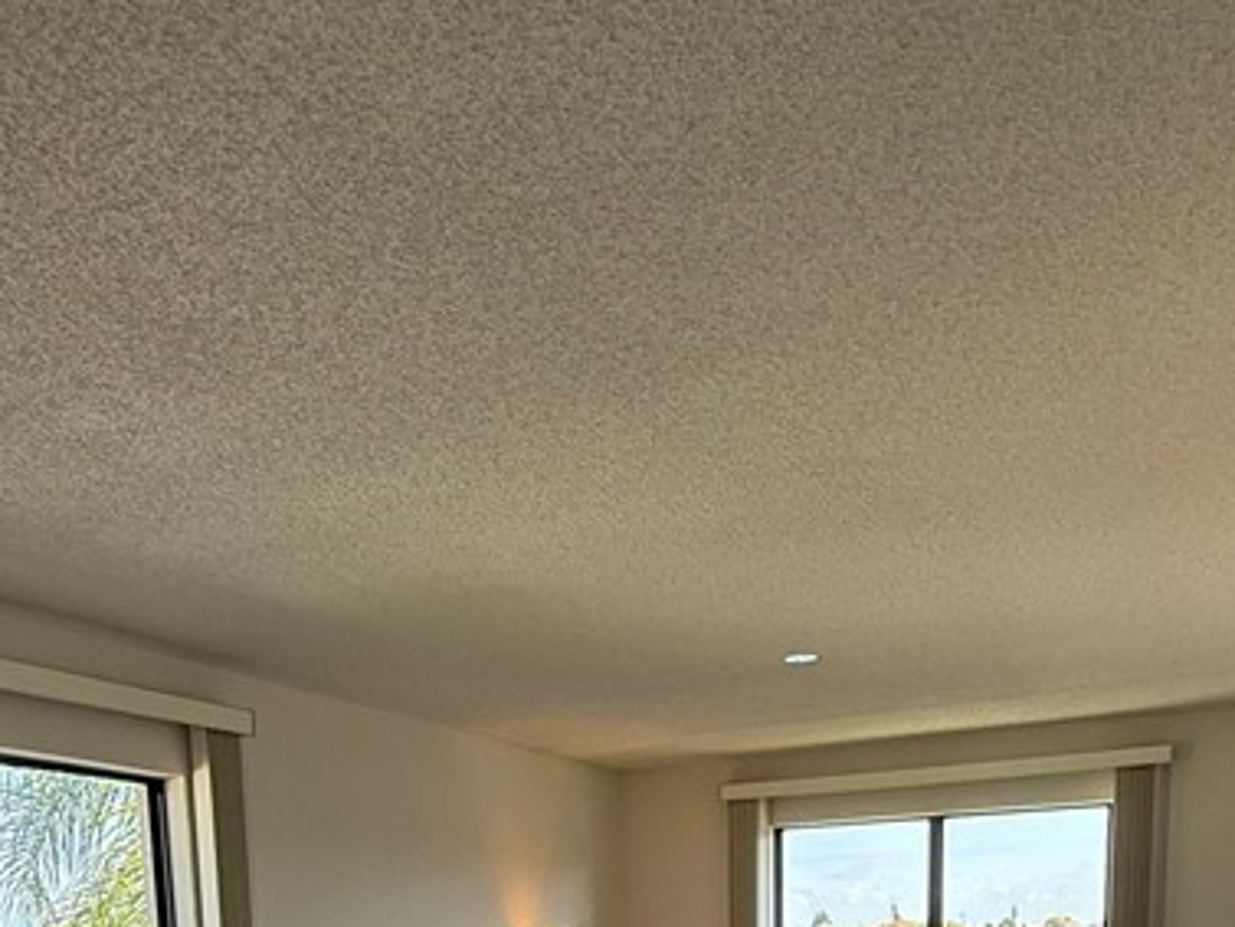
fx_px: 1356
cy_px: 1179
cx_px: 518
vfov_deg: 30.5
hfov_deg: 48.8
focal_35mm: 38
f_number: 2.2
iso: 64
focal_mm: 2.22
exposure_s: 1/151
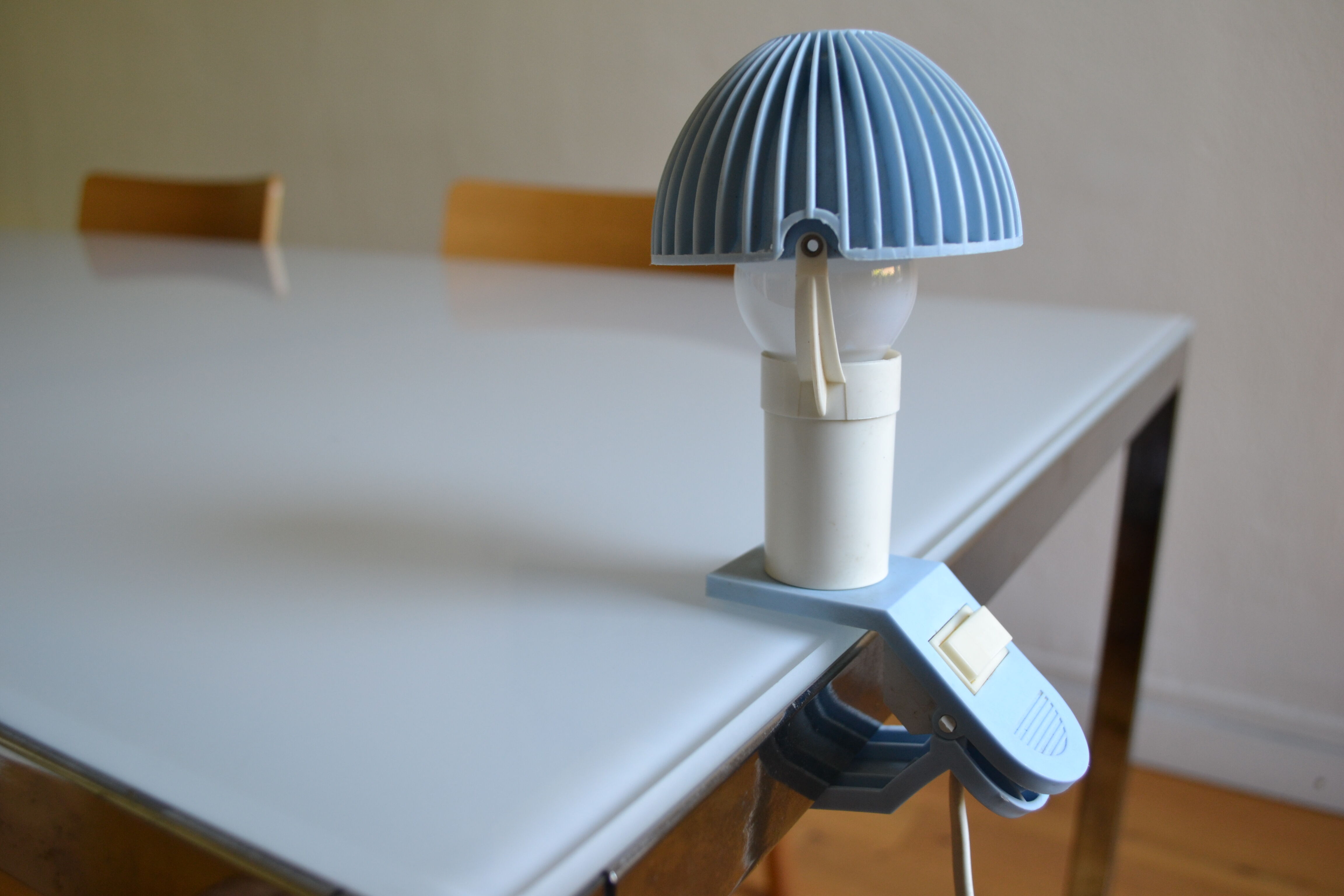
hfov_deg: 61.9
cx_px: 672
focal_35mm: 30
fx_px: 1120
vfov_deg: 43.6
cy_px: 448
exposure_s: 1/60
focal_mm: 20
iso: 400
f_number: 4
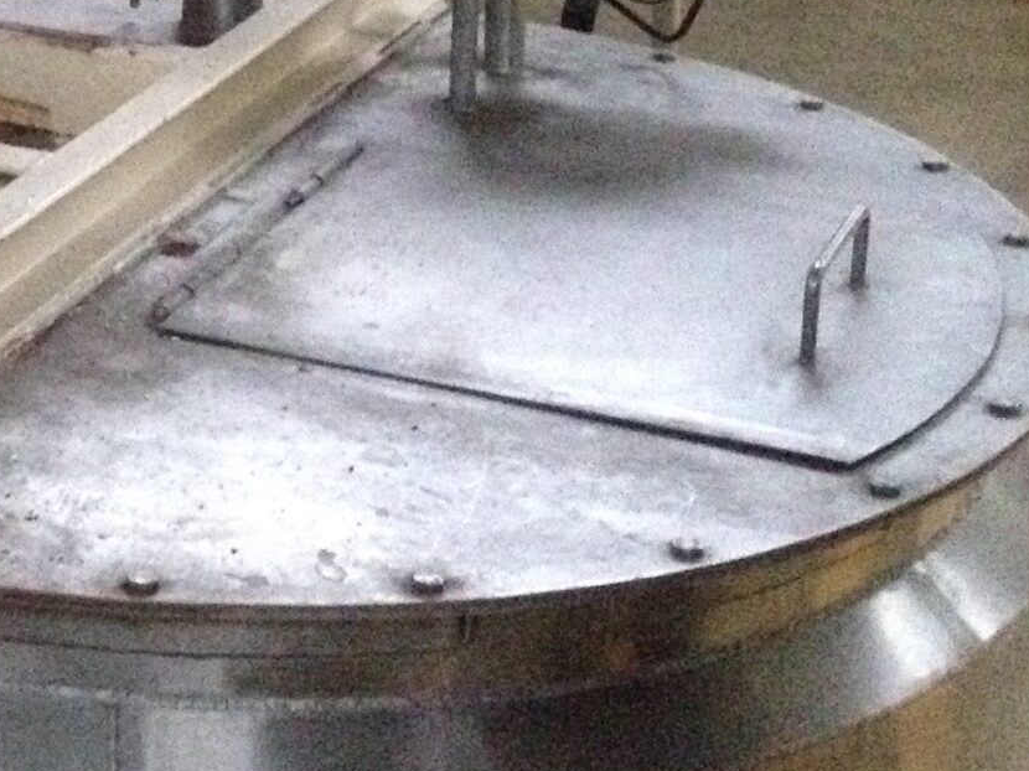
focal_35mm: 108
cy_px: -95
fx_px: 3209
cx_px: -491
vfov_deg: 13.4
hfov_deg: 16.6
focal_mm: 4.28
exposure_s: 1/15
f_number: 2.4
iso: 800
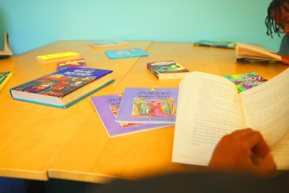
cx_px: 144
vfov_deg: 45.0
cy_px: 96
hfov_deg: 63.6
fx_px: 233
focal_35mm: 29
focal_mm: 29
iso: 2500
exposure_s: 1/640
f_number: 3.2
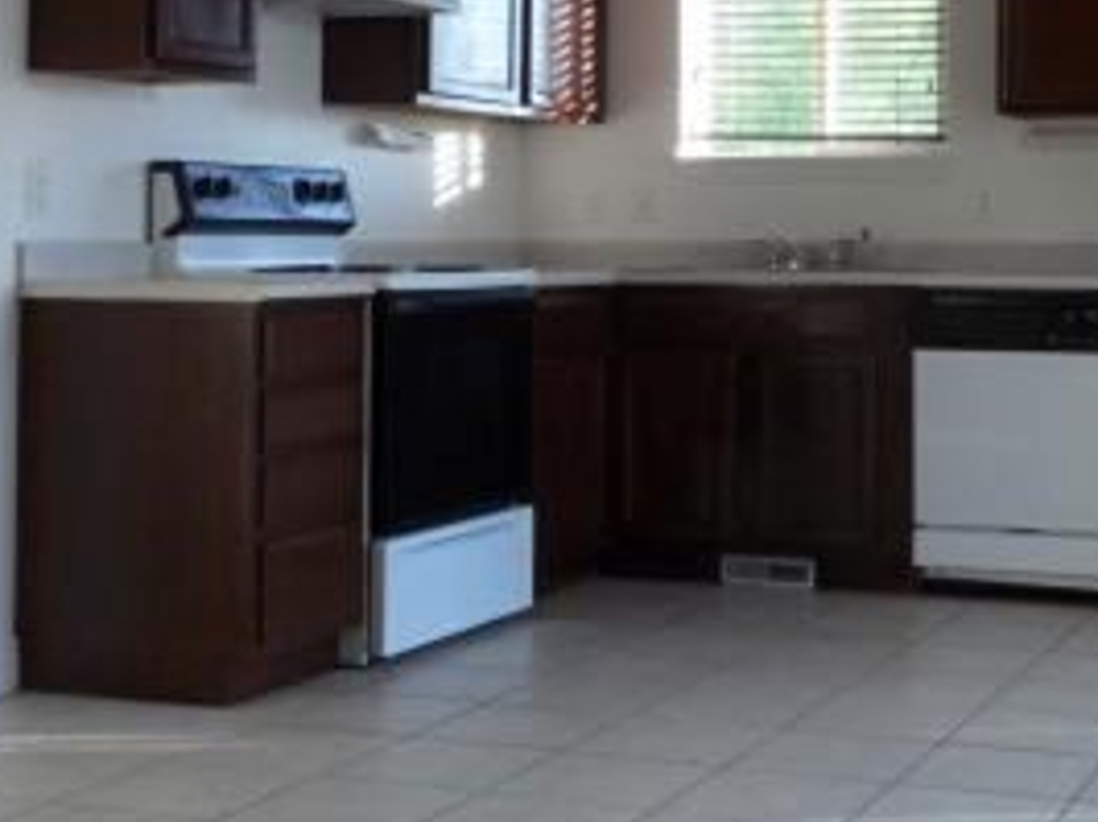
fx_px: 2060
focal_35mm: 65
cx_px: 797
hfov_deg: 29.5
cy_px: 157
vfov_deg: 22.2
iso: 160
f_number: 3.5
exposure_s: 1/45
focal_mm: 4.9
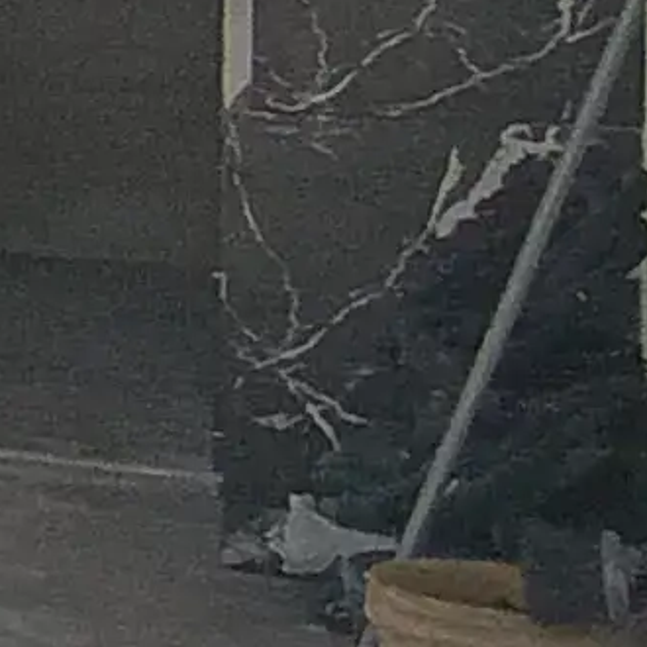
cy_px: -122
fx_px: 2960
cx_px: -2200
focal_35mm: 140
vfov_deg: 12.2
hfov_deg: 7.3
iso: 50
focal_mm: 1.65
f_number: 2.2
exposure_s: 1/524
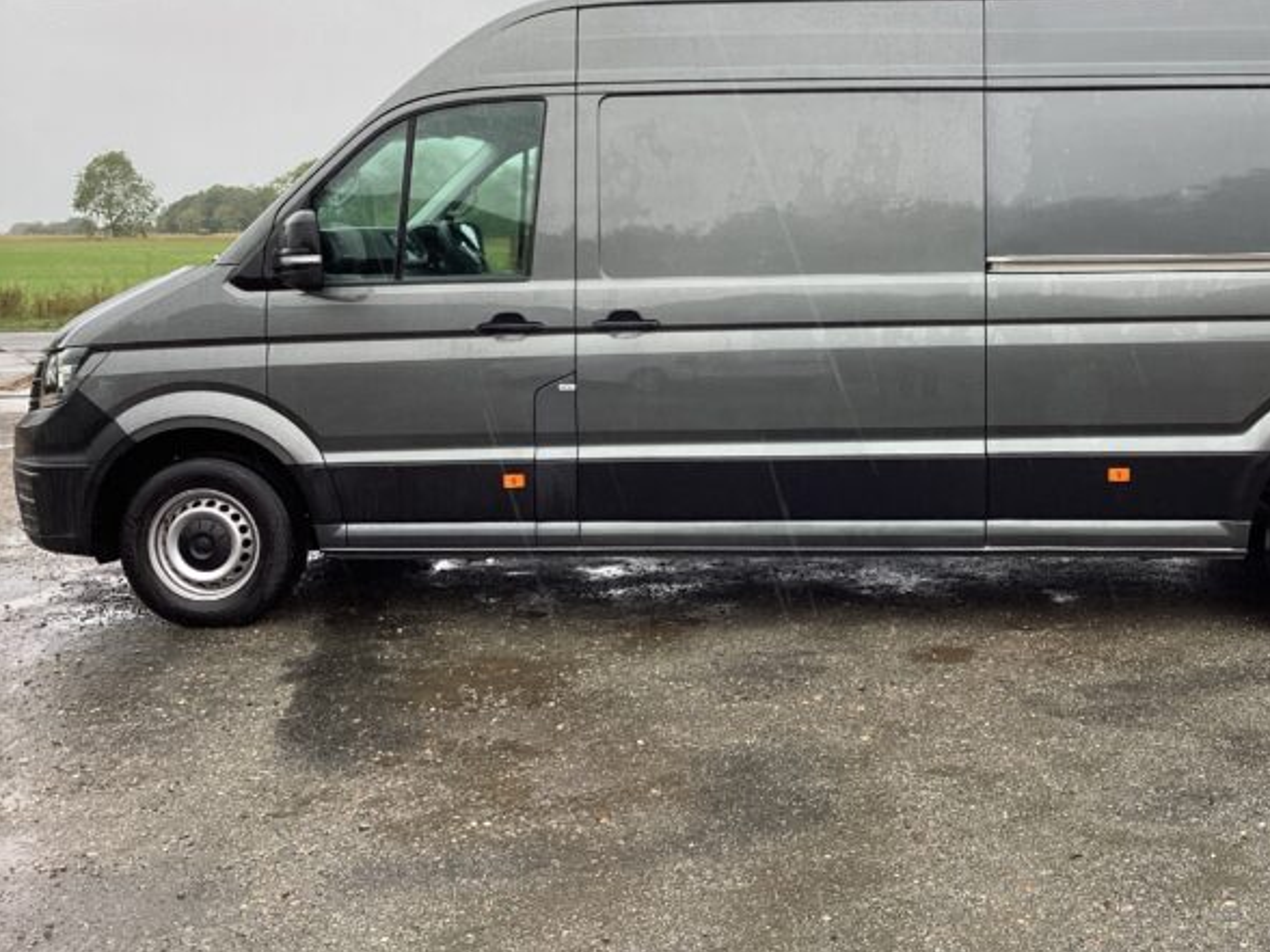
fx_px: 1541
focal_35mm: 42
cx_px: 857
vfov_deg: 34.2
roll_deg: +0.3
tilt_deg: -5.0
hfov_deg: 44.1
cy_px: 362
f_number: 2.4
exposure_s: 1/120
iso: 32
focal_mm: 3.3
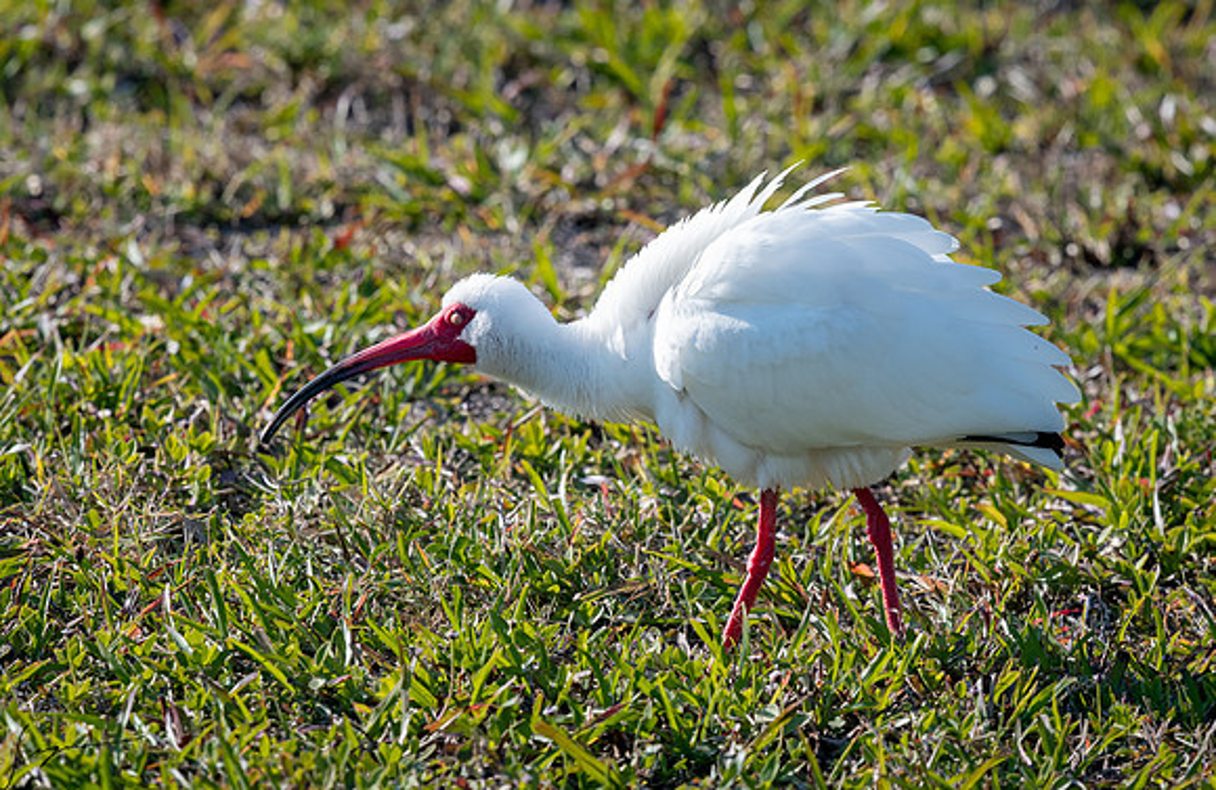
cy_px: 308
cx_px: 615
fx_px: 18993
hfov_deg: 3.7
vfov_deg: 2.4
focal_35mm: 567
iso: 400
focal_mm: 300
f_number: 5.6
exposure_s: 1/1600
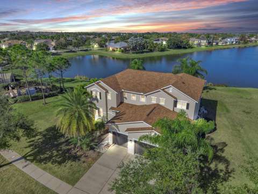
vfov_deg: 56.8
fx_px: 179
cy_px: 97
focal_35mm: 24
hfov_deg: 71.6
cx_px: 129
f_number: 1.8
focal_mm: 8.67
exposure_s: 1/5000
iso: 200
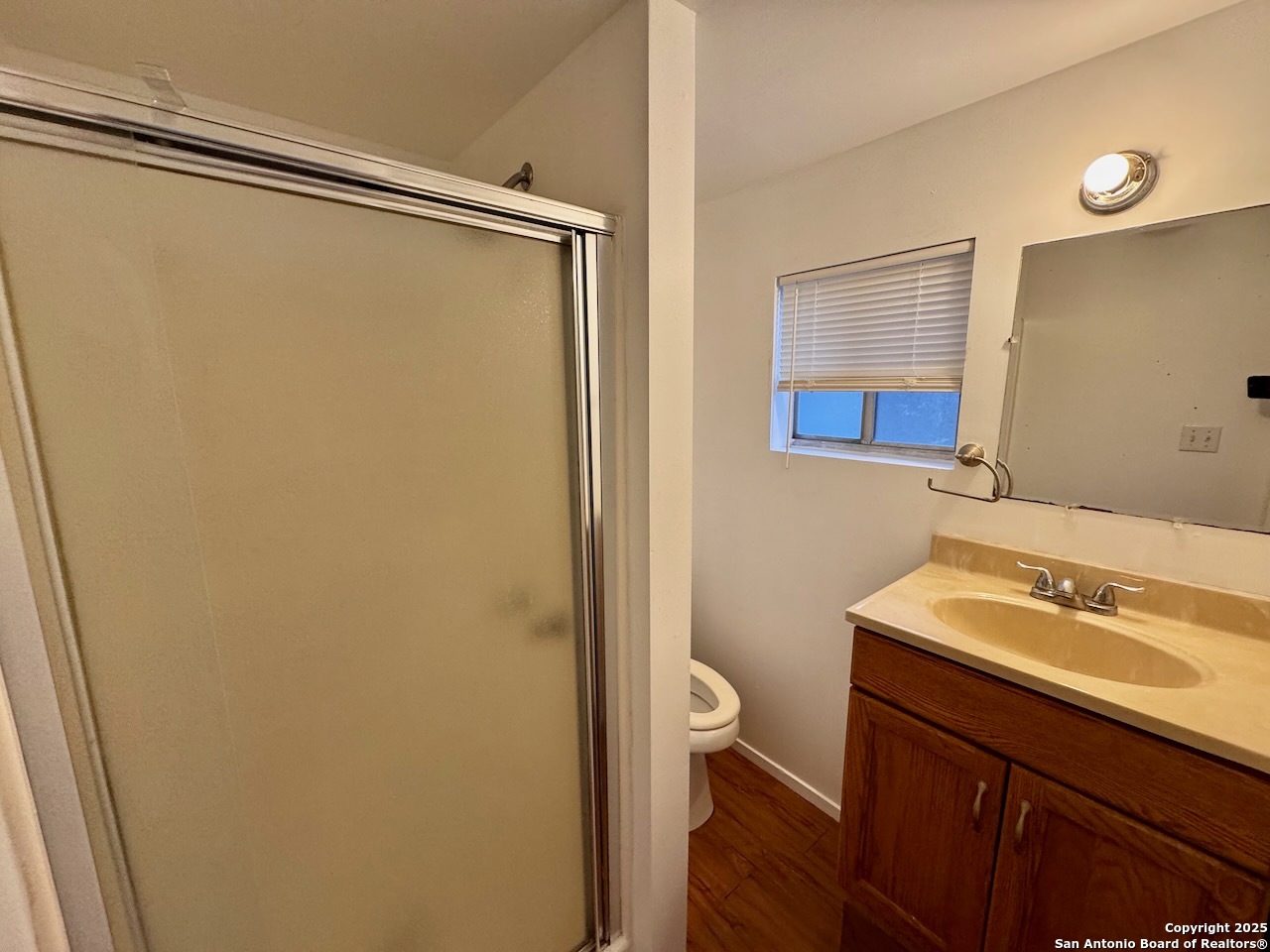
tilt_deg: -11.2
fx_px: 514
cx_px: 635
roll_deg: -0.2
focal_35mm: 14
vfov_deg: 85.7
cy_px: 476
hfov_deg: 102.1
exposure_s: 1/120
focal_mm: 2.22
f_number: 2.2
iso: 200
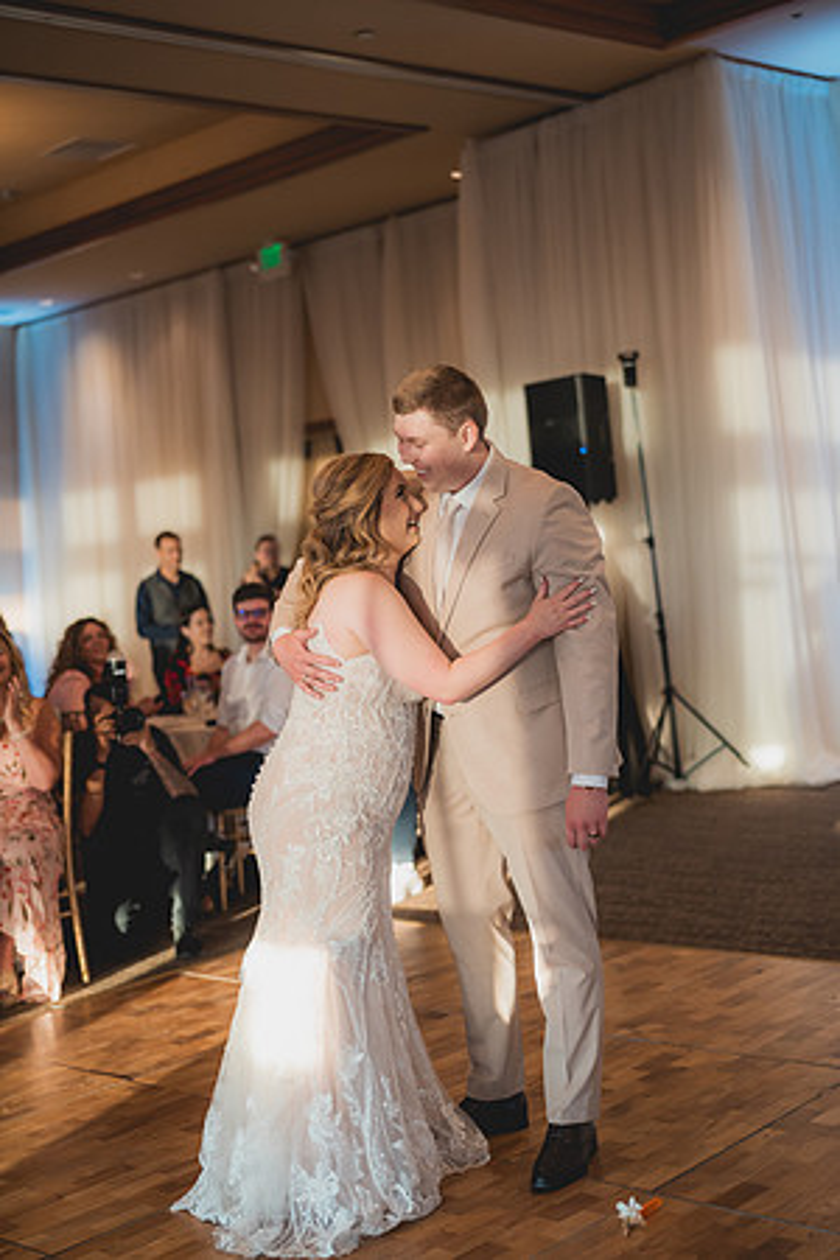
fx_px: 1750
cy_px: 630
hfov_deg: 27.0
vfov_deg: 39.6
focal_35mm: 50
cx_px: 420
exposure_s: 1/800
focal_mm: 50
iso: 1250
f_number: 1.8
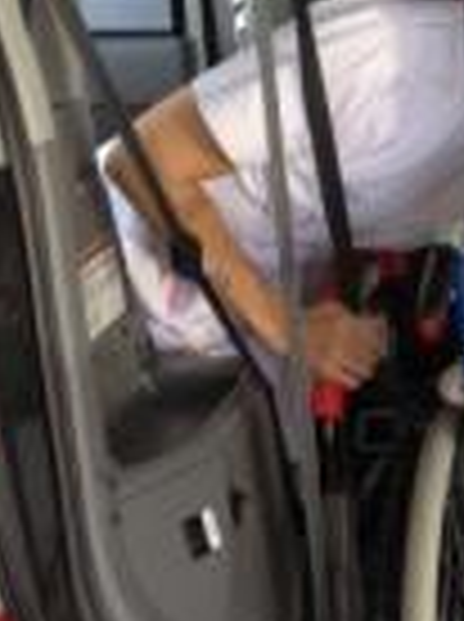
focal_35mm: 114
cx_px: 631
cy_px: 500
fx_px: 2044
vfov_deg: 17.2
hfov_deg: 12.5
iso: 50
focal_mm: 4.28
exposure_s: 1/40
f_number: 2.4
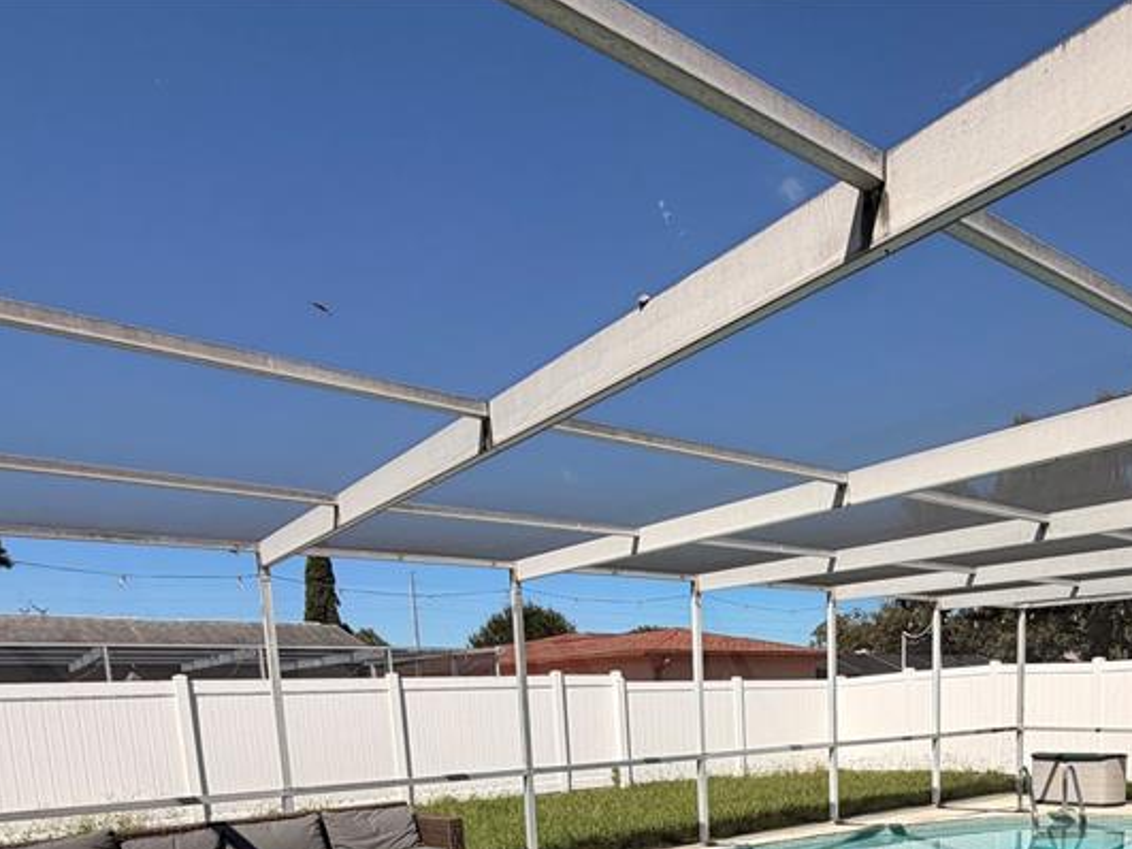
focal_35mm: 27
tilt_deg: -8.3
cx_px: 782
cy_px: 813
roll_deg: +1.0
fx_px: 883
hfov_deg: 63.2
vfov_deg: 45.0
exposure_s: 1/1087
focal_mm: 2.22
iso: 20
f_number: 2.2
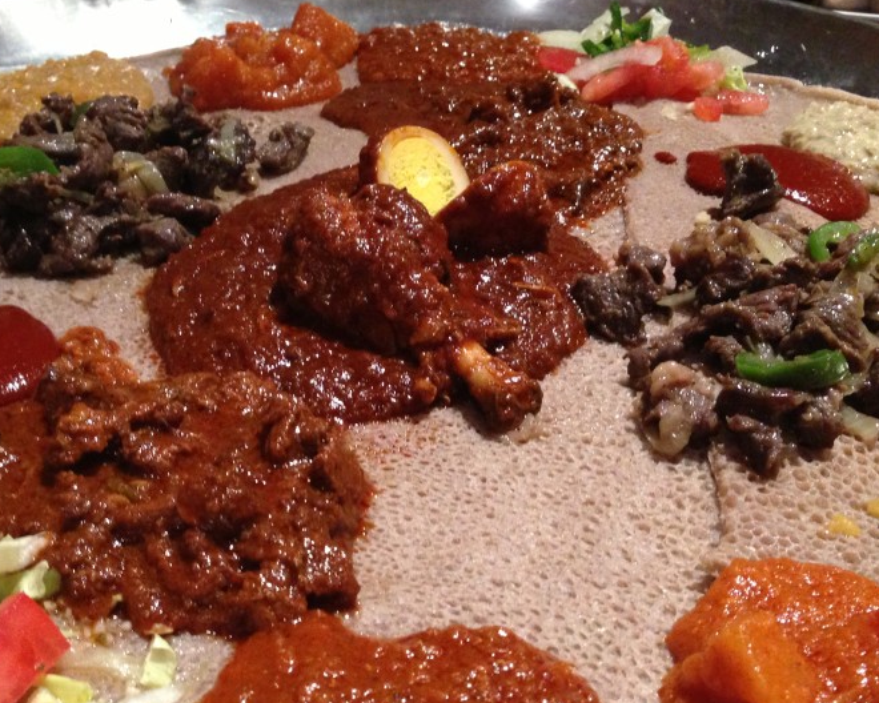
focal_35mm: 50
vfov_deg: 29.9
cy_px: 497
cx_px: 321
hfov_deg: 37.1
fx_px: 1301
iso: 400
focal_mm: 4.13
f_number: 2.4
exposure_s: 1/20
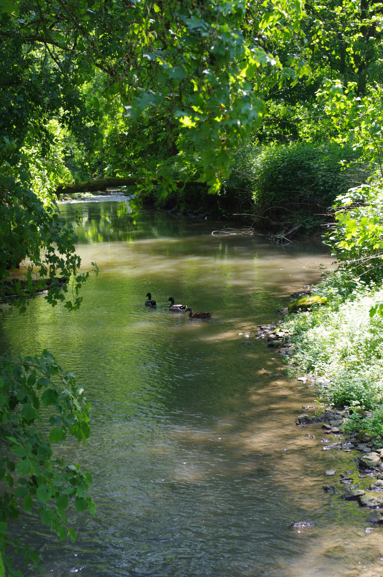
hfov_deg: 18.9
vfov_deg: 28.1
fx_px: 1152
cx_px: 192
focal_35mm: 72
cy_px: 288
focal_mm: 47.5
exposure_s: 1/80
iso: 320
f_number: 8
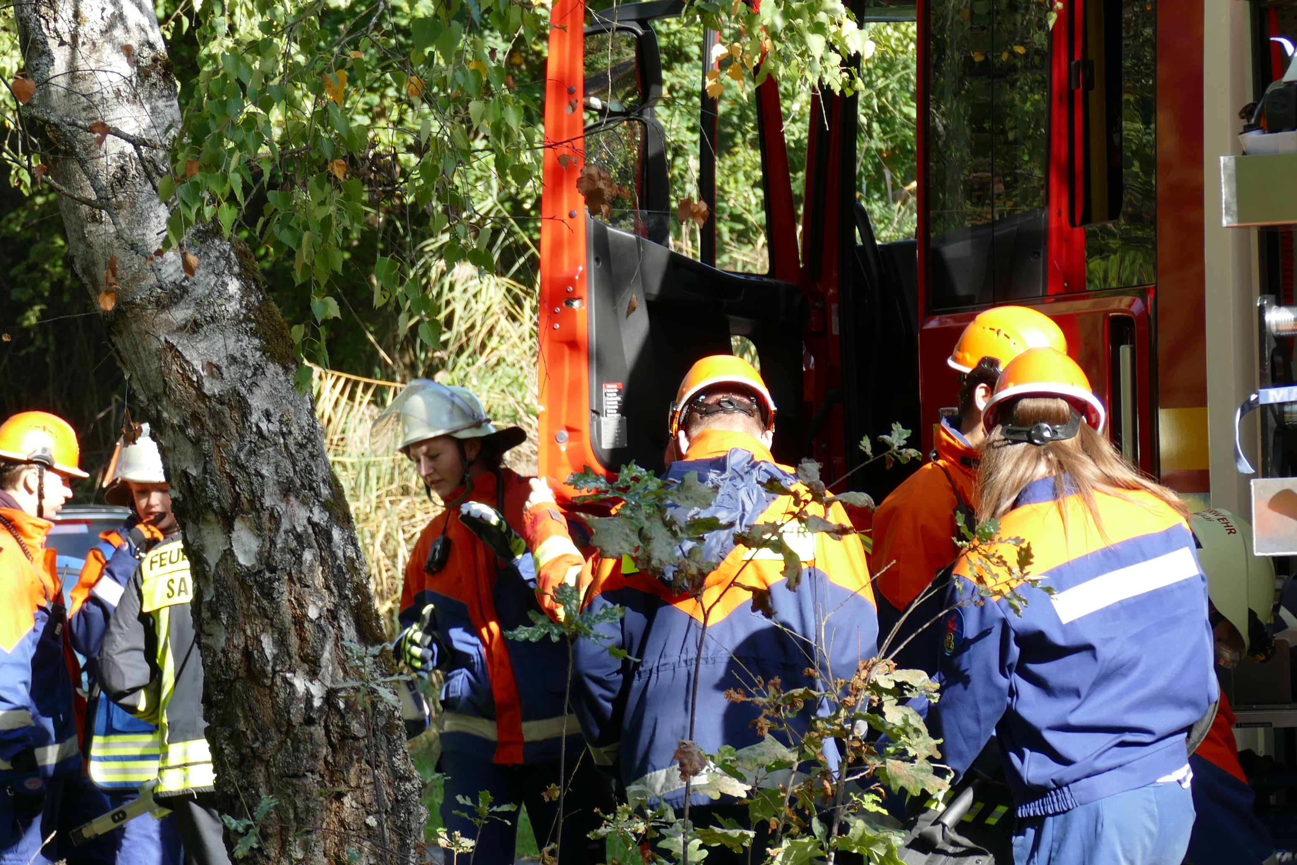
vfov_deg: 6.9
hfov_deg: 10.4
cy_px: 651
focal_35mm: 198
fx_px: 7134
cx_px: 479
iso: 125
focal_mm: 40.84
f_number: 3.9
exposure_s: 1/200
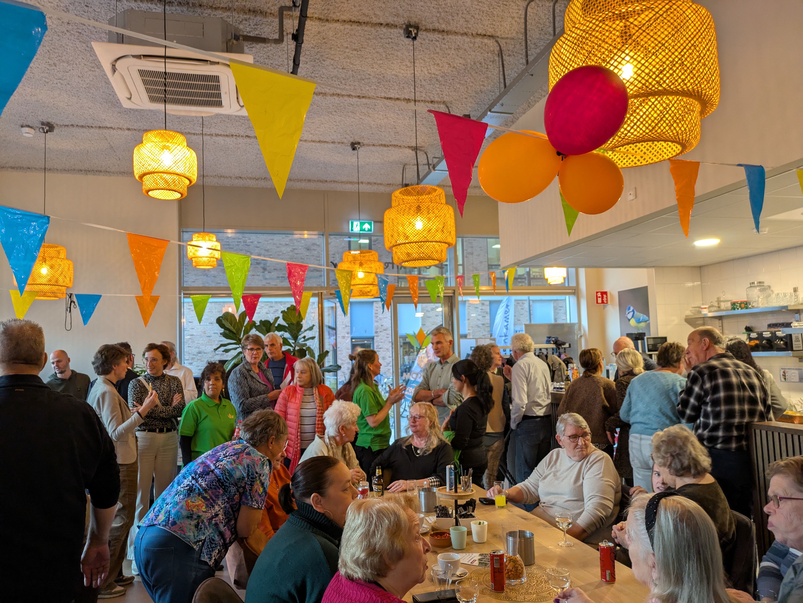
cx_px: 402
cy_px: 302
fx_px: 580
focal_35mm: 25
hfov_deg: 69.4
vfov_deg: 54.9
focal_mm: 5.43
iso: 122
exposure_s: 1/33.3
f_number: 1.89
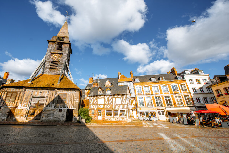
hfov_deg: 104.2
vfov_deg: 81.3
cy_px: 76
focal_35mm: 14
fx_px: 89
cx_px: 114
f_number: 5.6
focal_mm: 14
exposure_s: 1/400
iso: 100
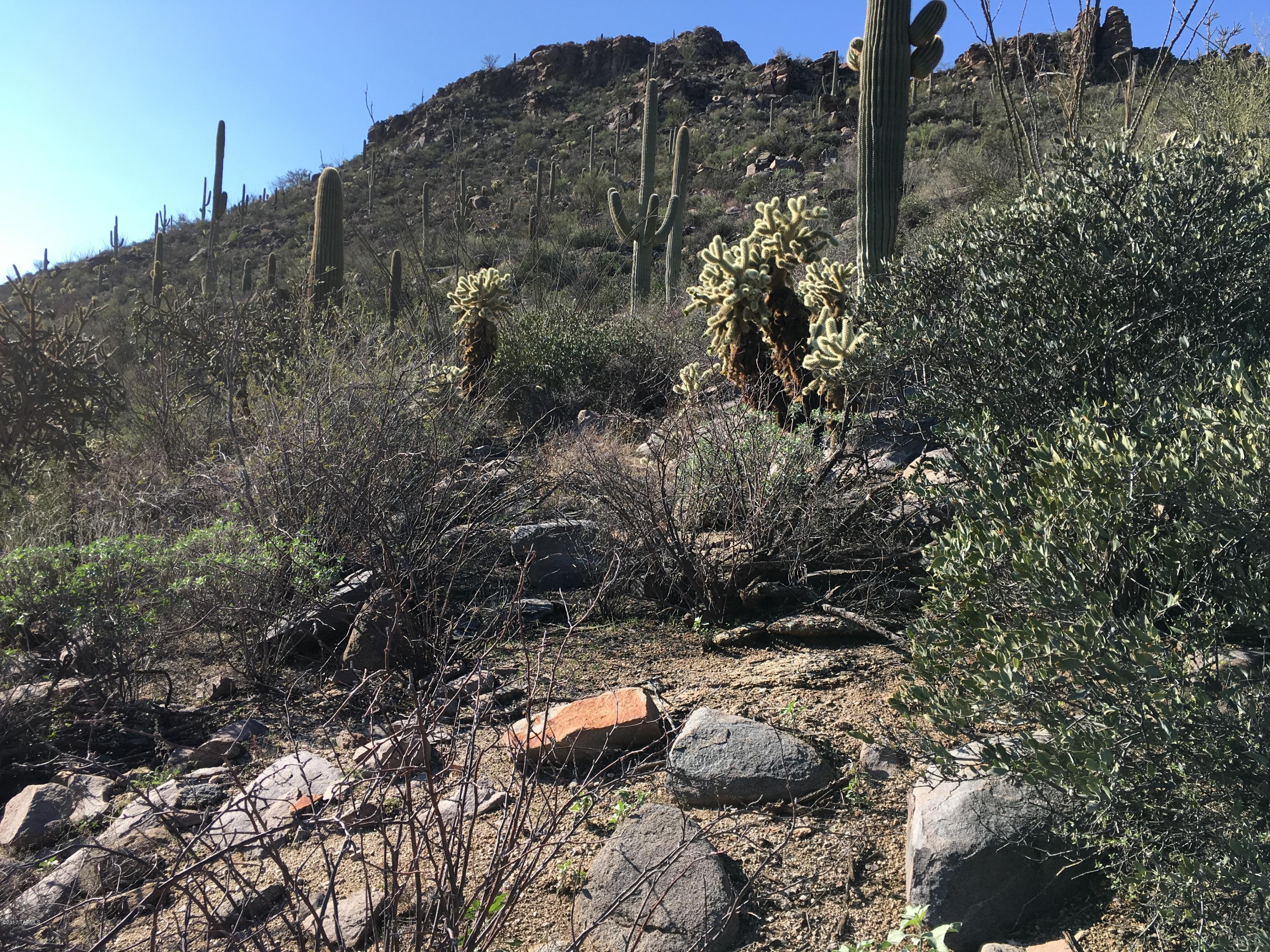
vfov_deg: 48.2
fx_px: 1064
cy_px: 476
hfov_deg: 61.7
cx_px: 635
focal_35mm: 29
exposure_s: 1/962
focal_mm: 4.15
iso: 25
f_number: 2.2
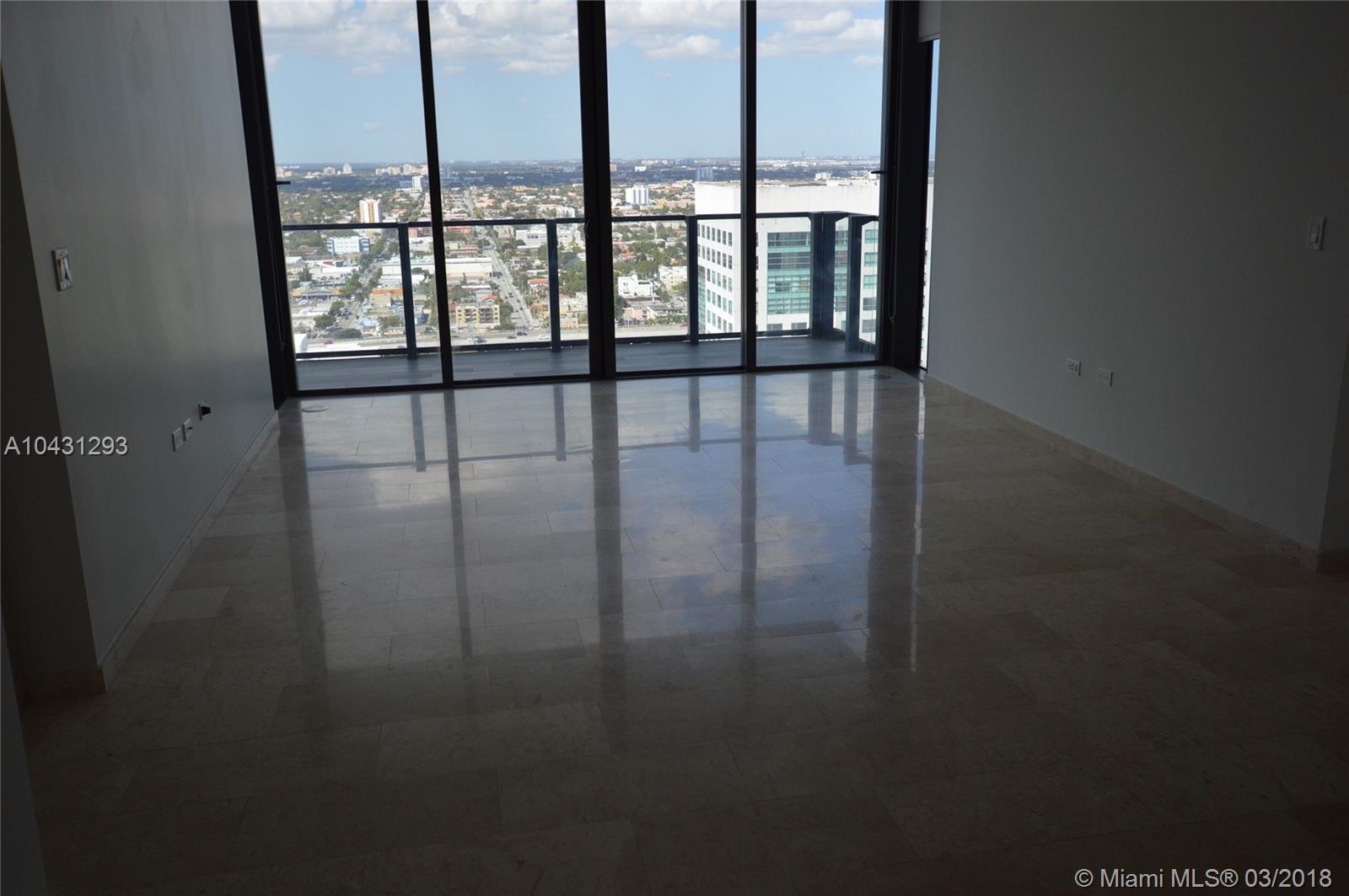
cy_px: 448
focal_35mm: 30
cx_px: 674
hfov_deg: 62.0
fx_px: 1123
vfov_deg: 43.5
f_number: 4.5
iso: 400
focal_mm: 20
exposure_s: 1/1000
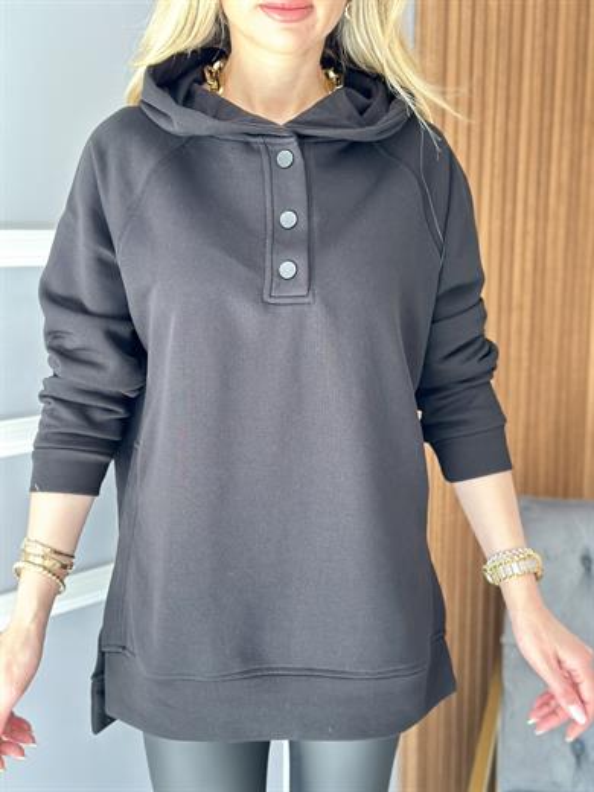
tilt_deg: -8.9
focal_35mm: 48
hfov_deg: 30.3
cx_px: 297
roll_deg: -0.6
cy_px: 396
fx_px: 1098
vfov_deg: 39.7
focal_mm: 6.86
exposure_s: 1/60
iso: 250
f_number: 1.78
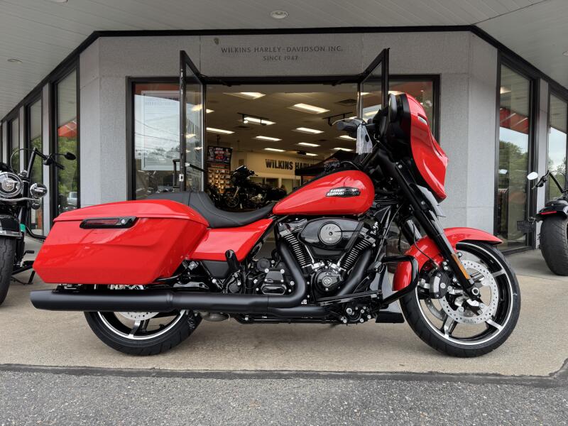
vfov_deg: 56.8
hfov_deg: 71.6
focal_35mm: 24
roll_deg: +0.2
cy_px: 213
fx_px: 394
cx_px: 284
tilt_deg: -1.9
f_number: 1.78
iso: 64
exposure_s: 1/121
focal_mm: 6.76
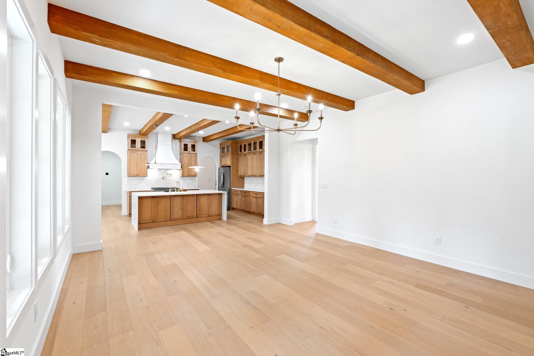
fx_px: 237
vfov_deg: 73.7
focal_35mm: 16
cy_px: 178
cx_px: 267
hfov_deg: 96.7
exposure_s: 1/2.5
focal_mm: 16
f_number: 9
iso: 250
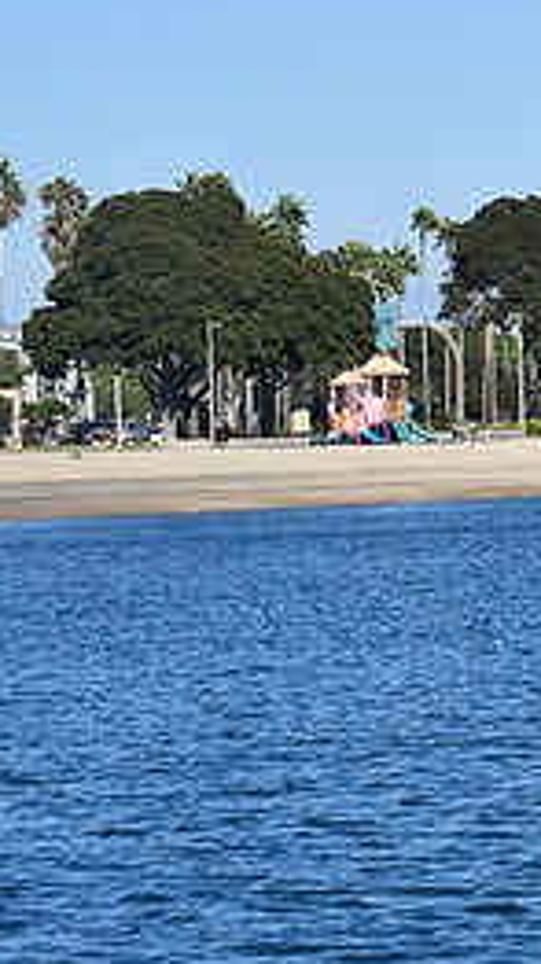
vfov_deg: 8.8
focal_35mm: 244
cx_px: 1060
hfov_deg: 4.9
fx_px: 6235
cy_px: 399
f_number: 10
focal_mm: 70
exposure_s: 1/400
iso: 100
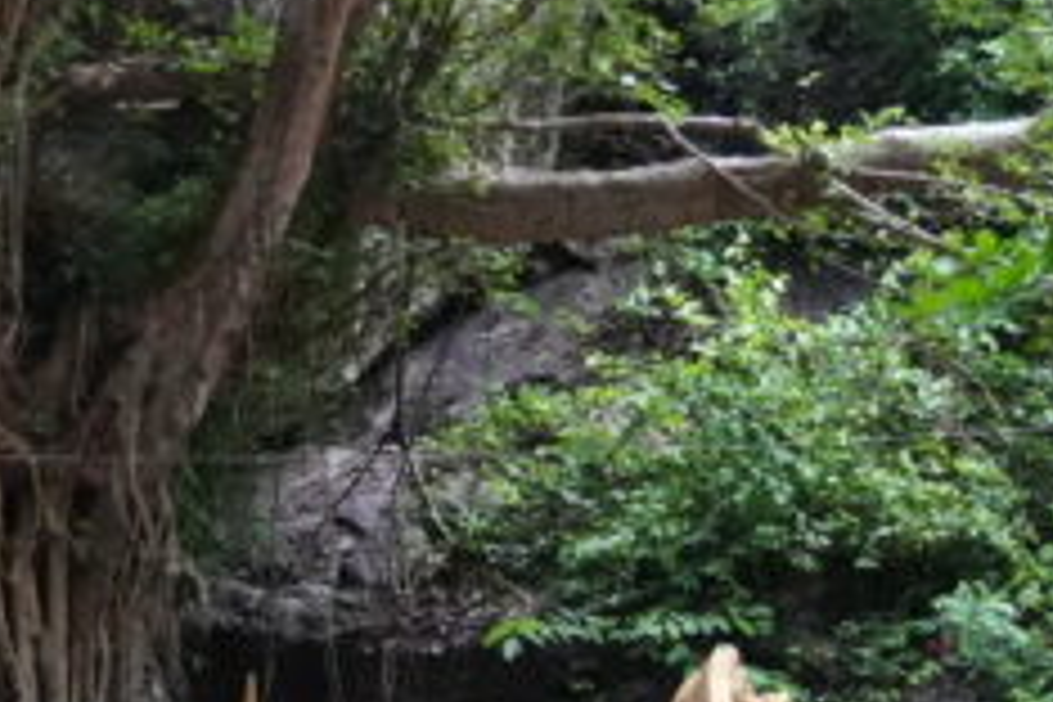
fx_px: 5118
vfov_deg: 7.8
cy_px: 601
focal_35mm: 175
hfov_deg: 11.5
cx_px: -252
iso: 12800
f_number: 4
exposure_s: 1/125
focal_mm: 40
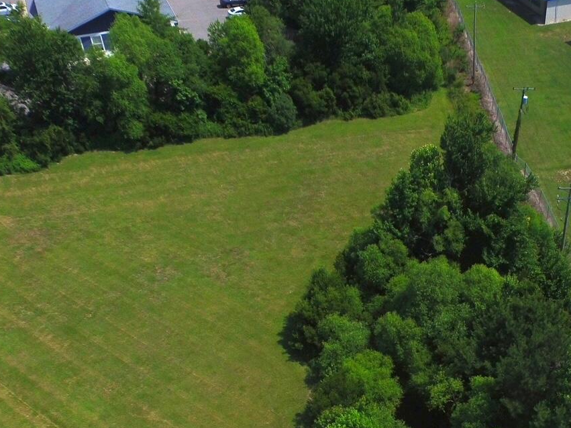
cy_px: 365
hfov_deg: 39.5
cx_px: 416
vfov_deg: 29.9
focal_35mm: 47
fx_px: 775
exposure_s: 1/3096
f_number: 2.8
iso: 100
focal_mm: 3.61
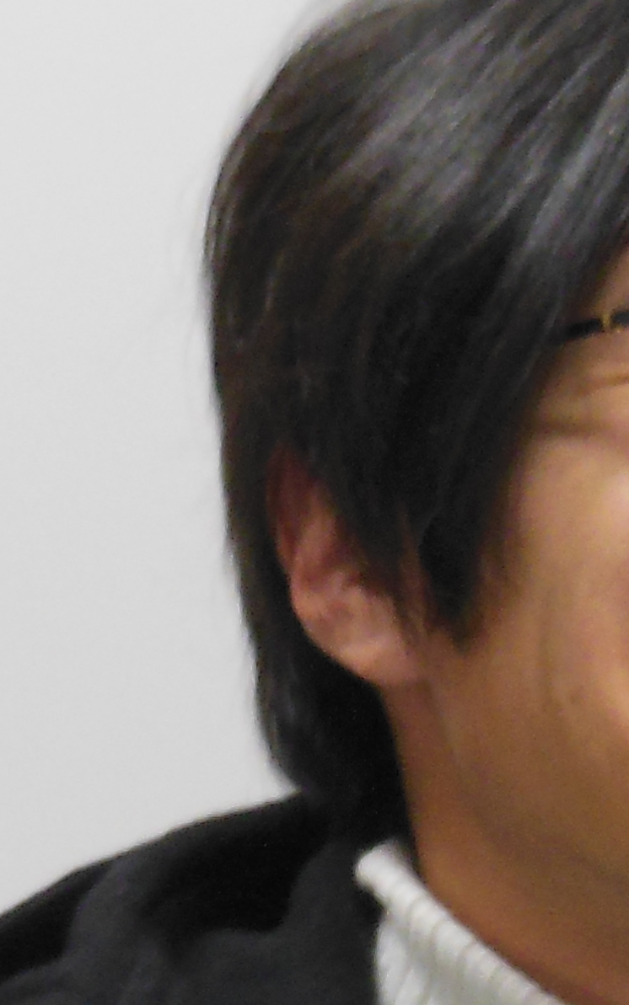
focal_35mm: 438
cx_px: 374
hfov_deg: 3.0
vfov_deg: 4.8
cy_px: 1214
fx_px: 12009
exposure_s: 1/13
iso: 400
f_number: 5.7
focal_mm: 19.1
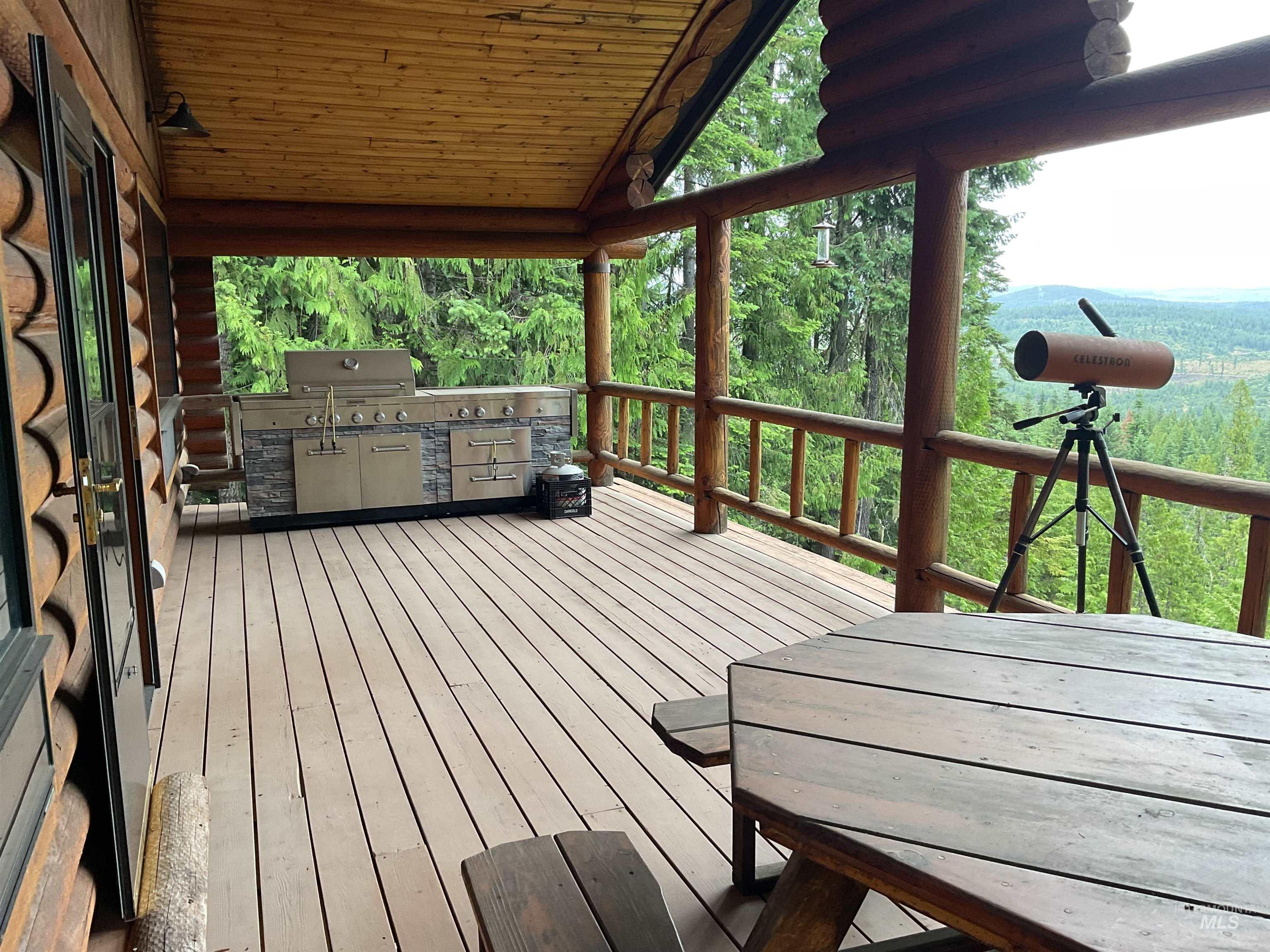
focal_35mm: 29
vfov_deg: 48.2
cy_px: 476
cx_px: 635
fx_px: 1064
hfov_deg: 61.7
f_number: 1.8
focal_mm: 3
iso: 50
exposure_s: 1/120
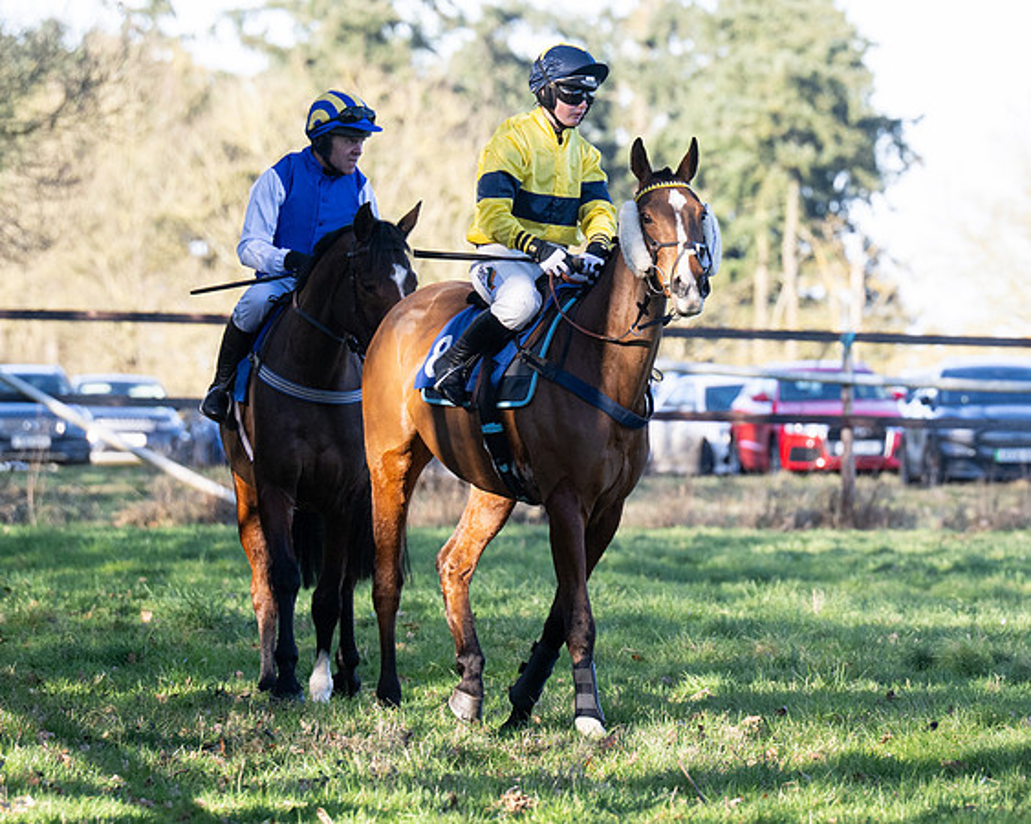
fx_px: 13991
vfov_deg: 3.4
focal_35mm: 459
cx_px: 693
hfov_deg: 4.2
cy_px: 394
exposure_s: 1/640
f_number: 5
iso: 400
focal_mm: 200
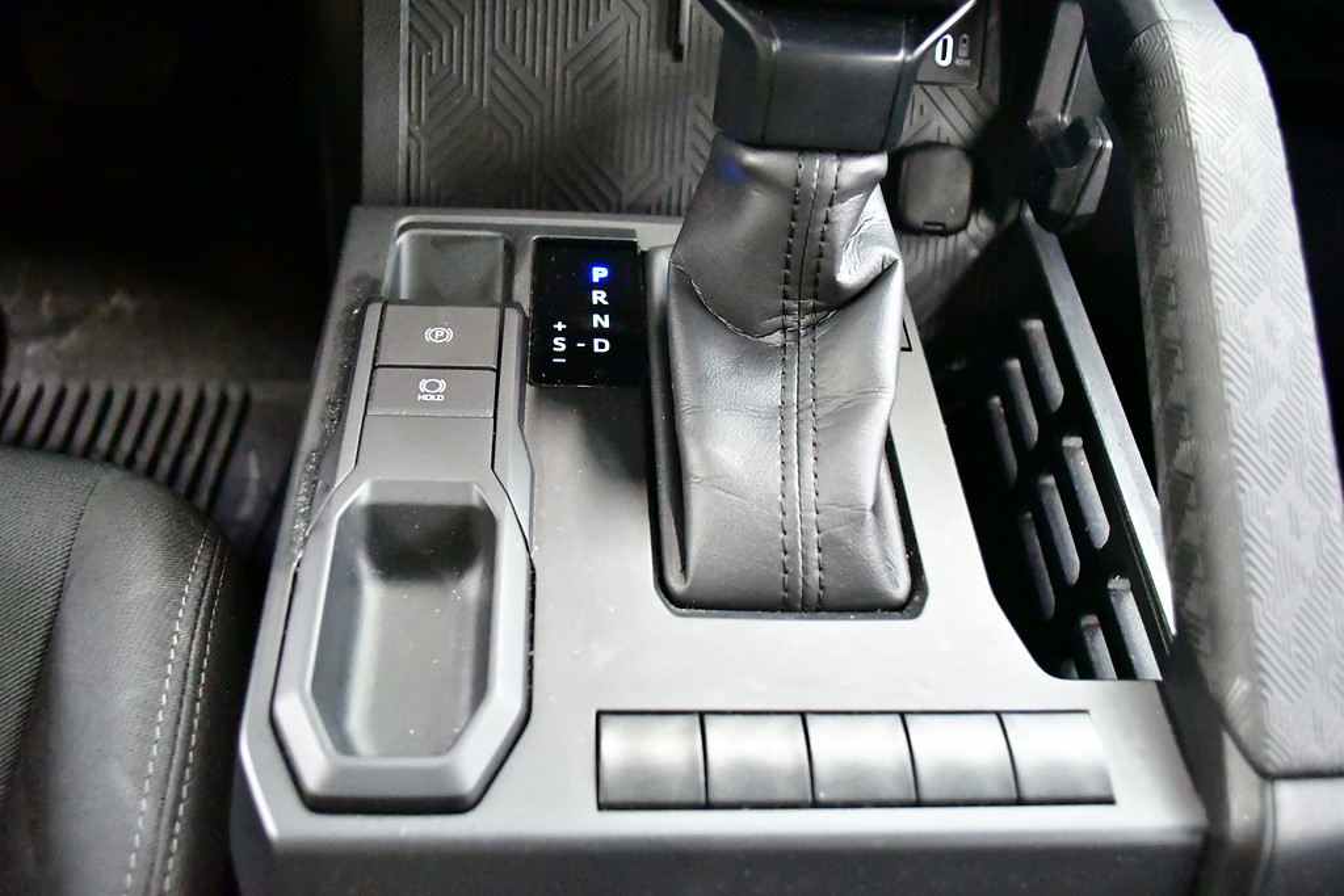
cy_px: 448
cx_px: 672
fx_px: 1120
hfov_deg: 61.9
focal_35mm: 30
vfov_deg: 43.6
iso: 22800
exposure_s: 1/125
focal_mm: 20
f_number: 4
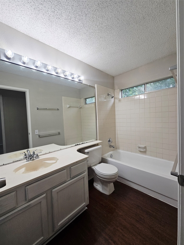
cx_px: 92
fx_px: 92
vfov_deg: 106.2
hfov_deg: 89.9
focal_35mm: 13
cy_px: 122
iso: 80
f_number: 2.2
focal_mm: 2.2
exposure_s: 1/120
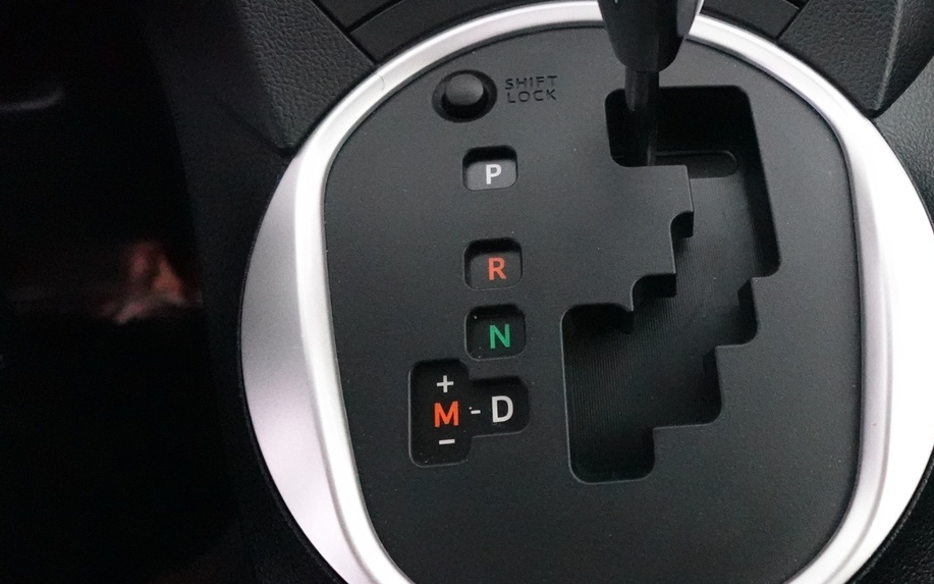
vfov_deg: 35.1
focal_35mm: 36
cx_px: 596
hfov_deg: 53.3
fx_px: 916
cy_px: 208
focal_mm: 7.6
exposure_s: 1/125
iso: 6400
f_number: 2
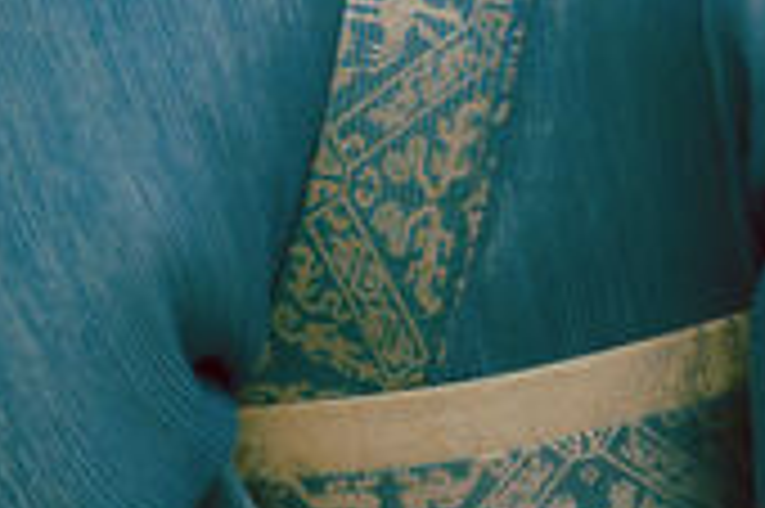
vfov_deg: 2.3
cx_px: -706
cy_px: -256
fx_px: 12737
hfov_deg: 3.4
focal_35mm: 600
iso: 250
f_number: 3.2
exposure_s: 1/500
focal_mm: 85
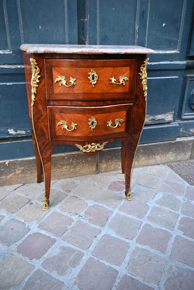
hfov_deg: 44.6
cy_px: 145
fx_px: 236
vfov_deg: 63.2
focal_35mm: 29
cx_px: 97
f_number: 3.5
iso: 450
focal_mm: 19.5
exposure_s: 1/125
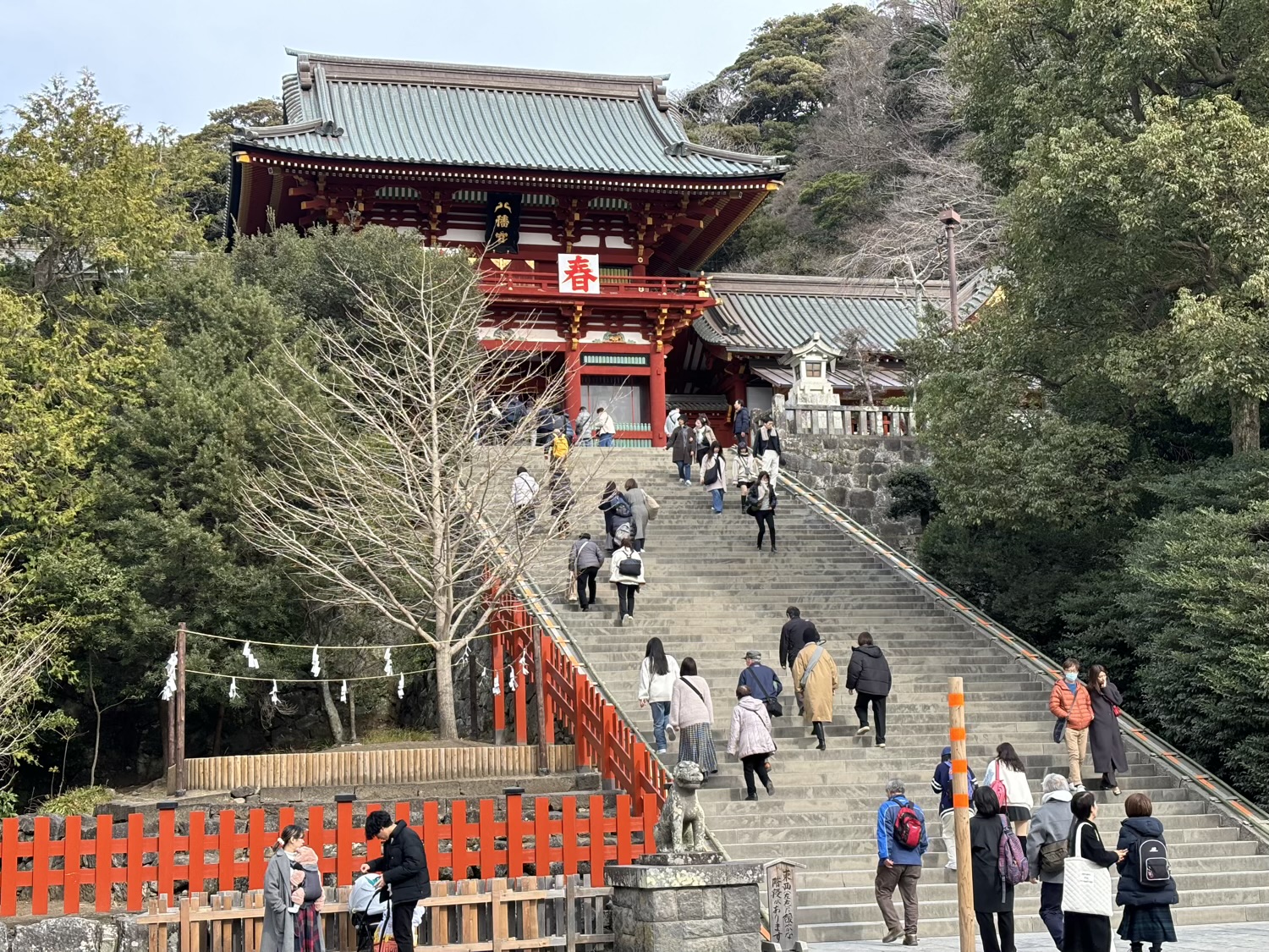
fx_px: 1906
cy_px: 476
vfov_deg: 28.0
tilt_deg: +10.7
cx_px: 634
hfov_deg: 36.8
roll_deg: +0.5
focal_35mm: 52
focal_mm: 5.96
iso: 32
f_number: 1.6
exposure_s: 1/574
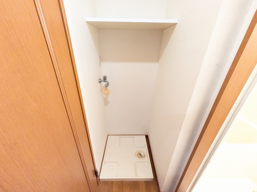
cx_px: 128
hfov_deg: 102.1
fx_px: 104
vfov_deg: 85.7
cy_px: 96
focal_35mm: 14
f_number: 2.2
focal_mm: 1.83
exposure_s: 1/30
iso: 1724
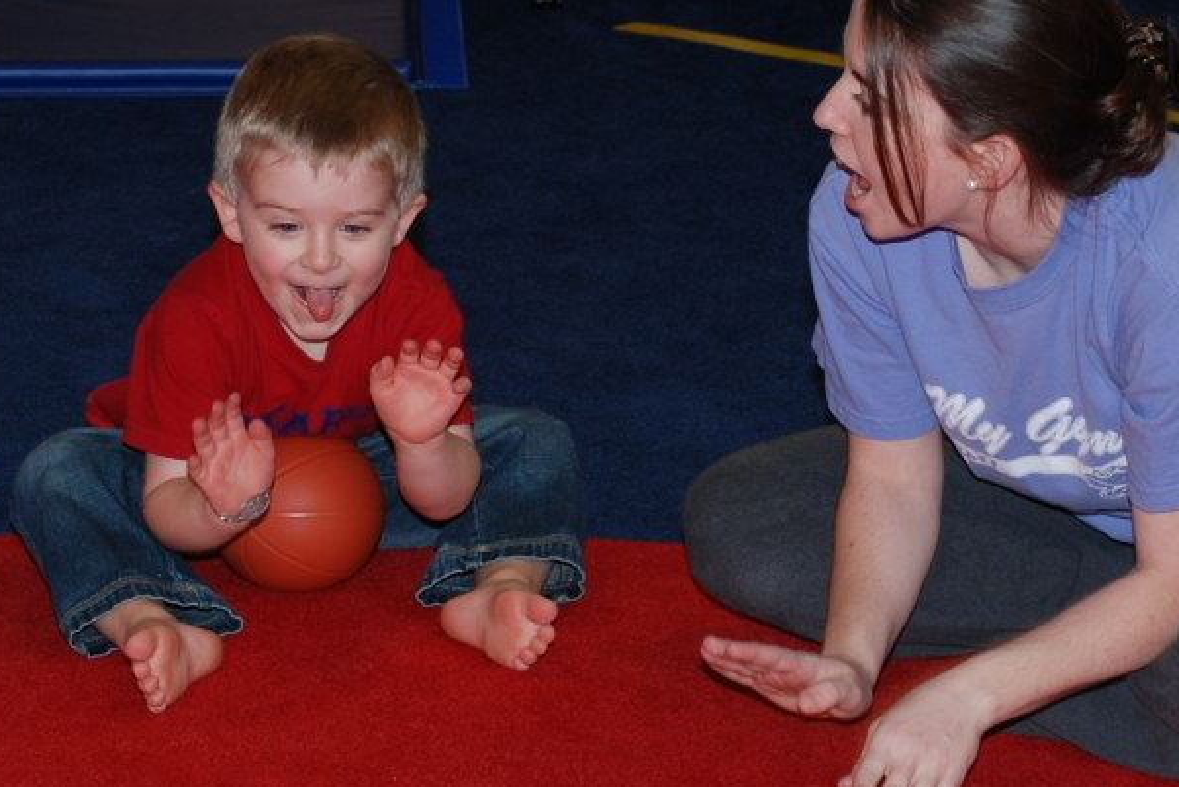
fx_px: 3342
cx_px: 474
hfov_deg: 20.0
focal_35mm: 102
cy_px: 307
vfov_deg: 13.4
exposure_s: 1/60
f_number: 4.5
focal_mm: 40
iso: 200
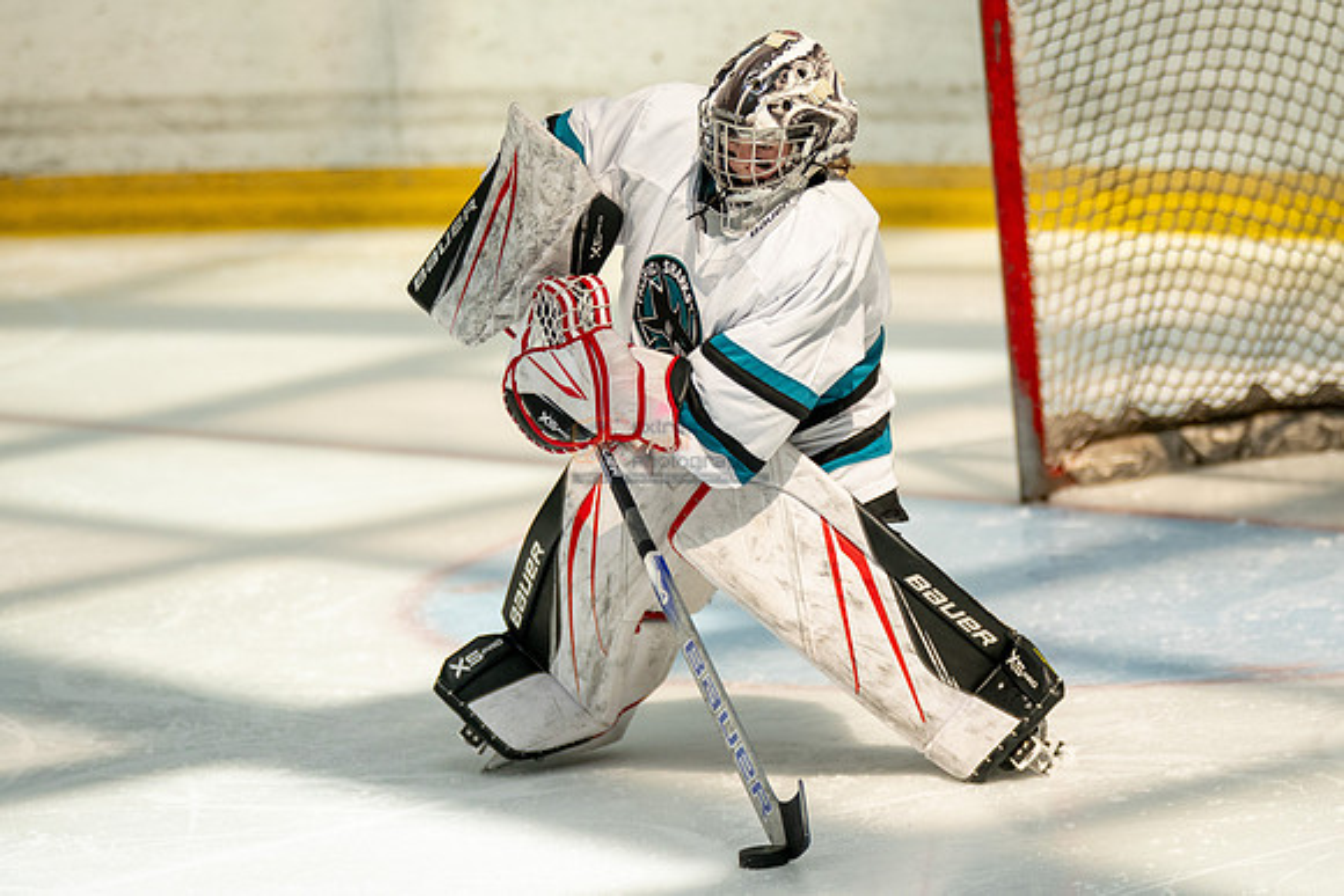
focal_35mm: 238
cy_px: 467
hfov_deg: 8.6
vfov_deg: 5.8
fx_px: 8896
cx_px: 845
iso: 1600
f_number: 3.2
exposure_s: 1/6400
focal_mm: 186
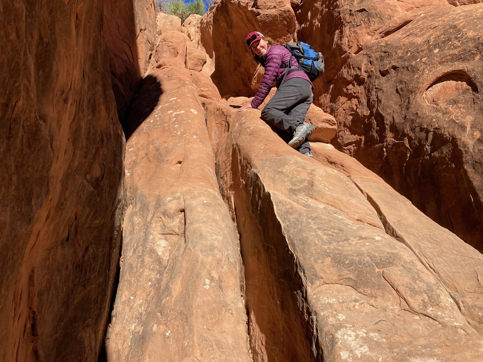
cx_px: 246
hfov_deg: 61.7
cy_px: 177
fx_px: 405
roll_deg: -2.7
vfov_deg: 48.2
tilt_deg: +17.0
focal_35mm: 29
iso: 20
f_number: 1.8
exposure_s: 1/1548
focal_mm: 3.99
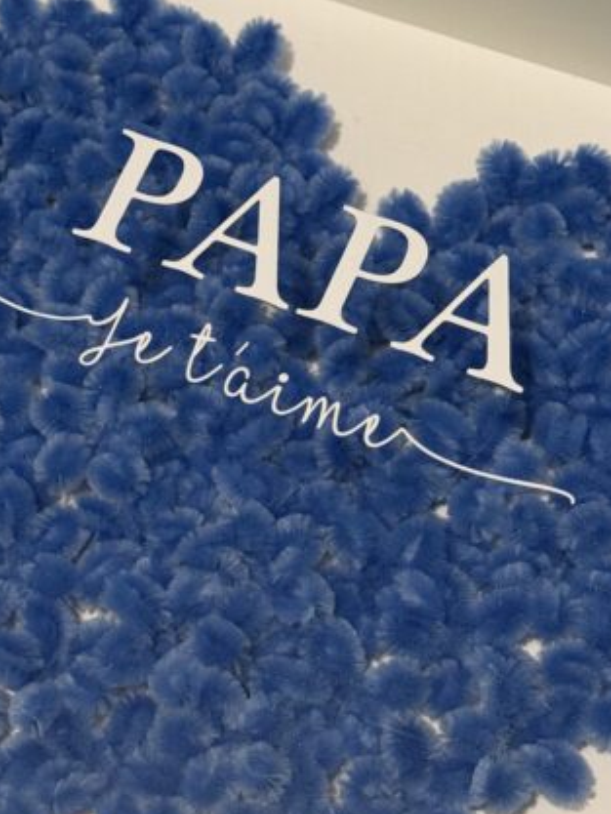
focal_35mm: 92
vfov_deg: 21.3
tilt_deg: -65.5
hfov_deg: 16.1
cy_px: 435
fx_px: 2164
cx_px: 234
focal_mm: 6.76
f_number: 1.78
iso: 200
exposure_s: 1/33
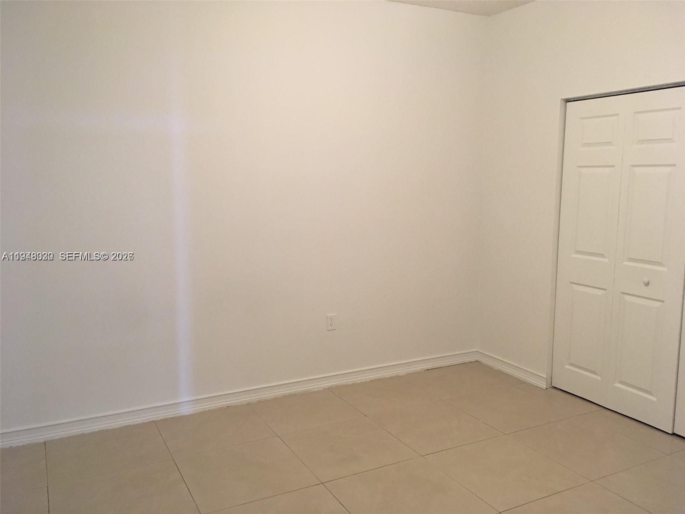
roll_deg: +0.4
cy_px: 257
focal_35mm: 29
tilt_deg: -7.8
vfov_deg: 48.2
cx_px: 342
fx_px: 574
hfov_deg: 61.7
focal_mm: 4.15
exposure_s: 1/30
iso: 125
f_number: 2.2
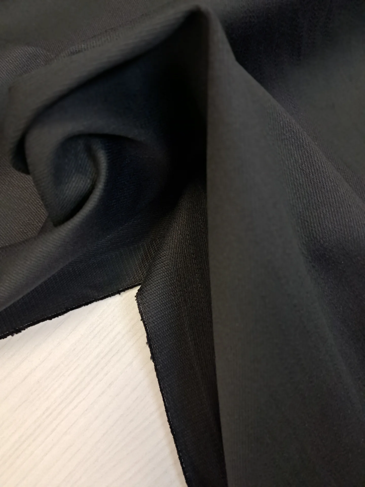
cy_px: 244
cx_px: 182
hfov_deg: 51.4
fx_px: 380
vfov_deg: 65.3
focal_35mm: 27
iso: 250
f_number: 1.8
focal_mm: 4
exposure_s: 1/50
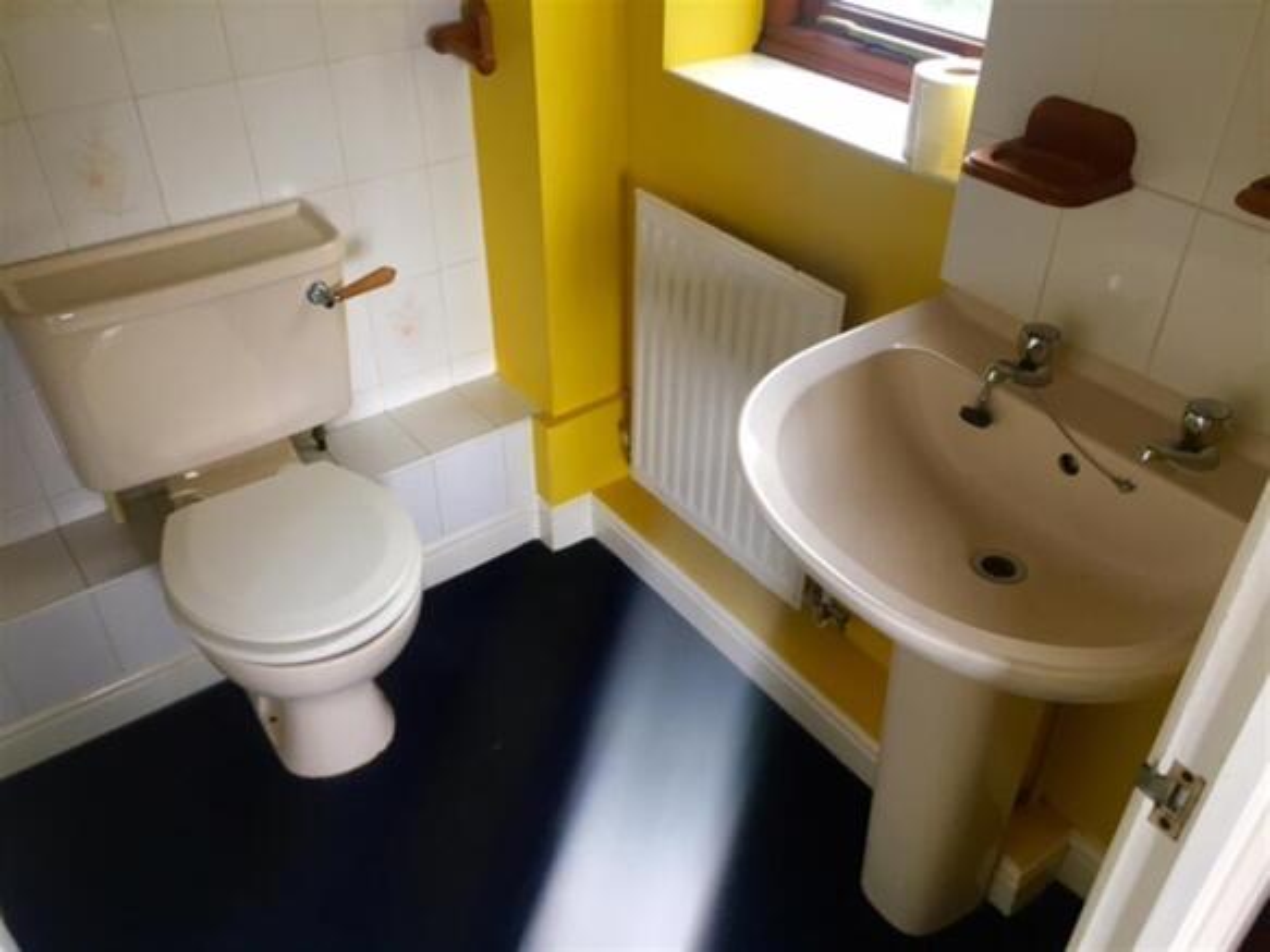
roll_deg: +0.9
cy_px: 476
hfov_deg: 61.7
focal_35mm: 29
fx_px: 1064
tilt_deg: -36.7
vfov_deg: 48.2
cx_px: 635
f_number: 2.2
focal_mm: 4.15
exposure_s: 1/33
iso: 100
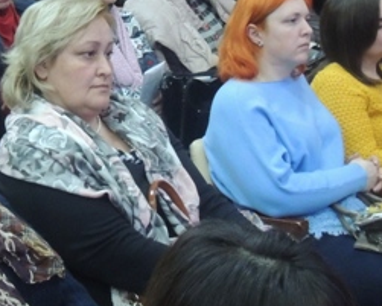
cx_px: 59
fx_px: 1233
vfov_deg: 14.1
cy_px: 67
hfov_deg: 17.4
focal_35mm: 109
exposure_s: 1/8
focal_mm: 6.2
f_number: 3.3
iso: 800
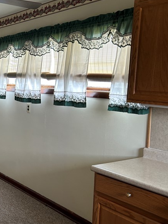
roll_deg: -1.3
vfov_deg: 41.2
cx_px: -10
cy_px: 104
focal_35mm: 46
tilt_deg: -5.7
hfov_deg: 28.9
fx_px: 298
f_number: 1.5
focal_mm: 5.7
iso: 100
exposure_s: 1/121
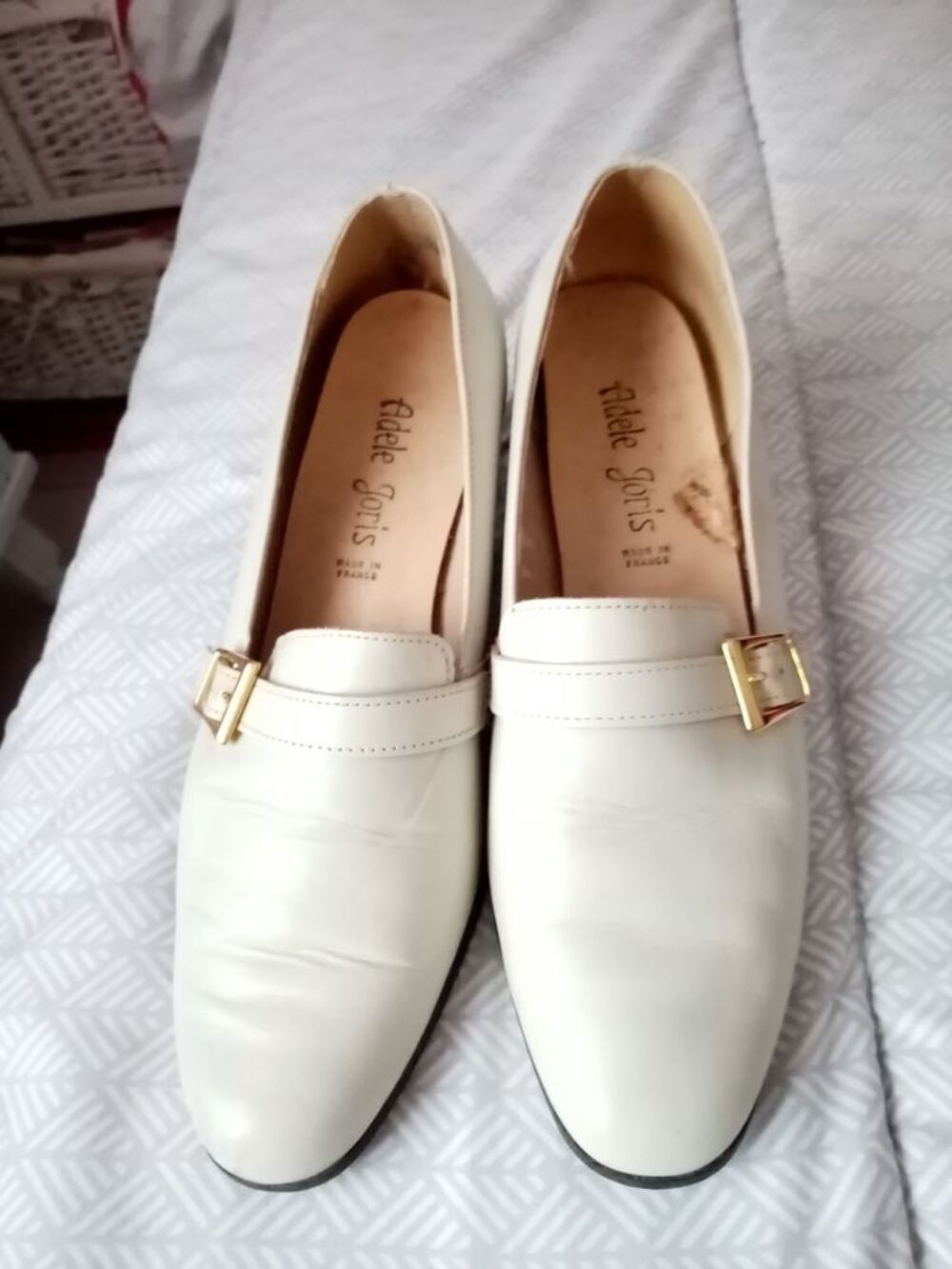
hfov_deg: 53.1
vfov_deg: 67.3
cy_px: 634
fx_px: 953
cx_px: 476
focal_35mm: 26
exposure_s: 1/20
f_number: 1.8
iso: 1238
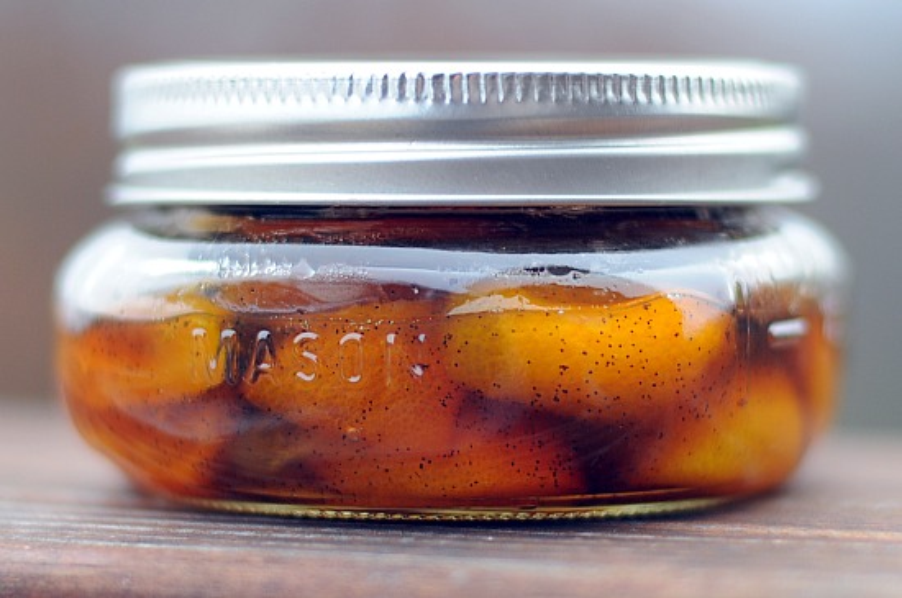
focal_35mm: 75
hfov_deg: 27.0
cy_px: 299
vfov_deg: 18.1
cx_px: 451
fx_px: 1876
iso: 200
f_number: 1.8
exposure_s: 1/60
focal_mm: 50
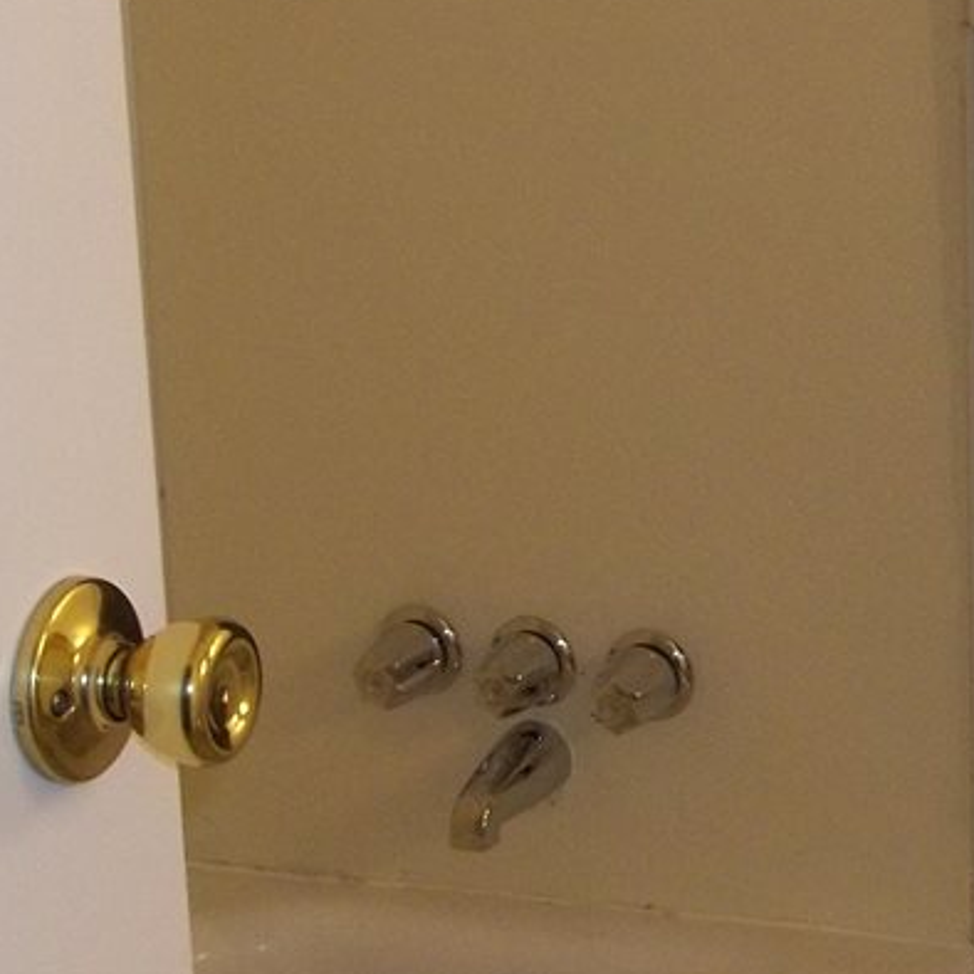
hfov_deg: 18.7
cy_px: 398
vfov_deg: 18.9
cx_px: 808
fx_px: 2929
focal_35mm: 92
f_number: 2.9
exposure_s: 1/30
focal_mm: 5.7
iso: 160
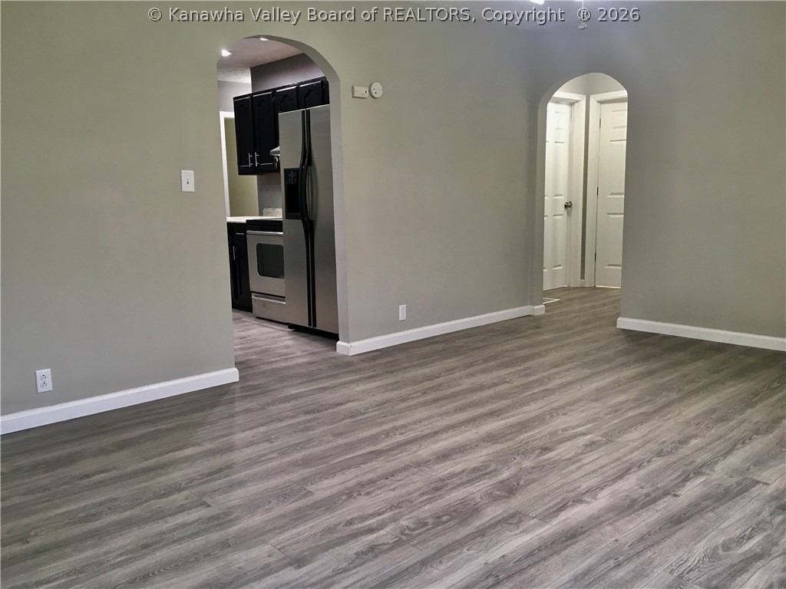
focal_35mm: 29
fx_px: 658
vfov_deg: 48.2
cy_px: 294
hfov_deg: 61.7
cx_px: 393
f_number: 2.2
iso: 100
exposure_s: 1/33
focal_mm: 4.15
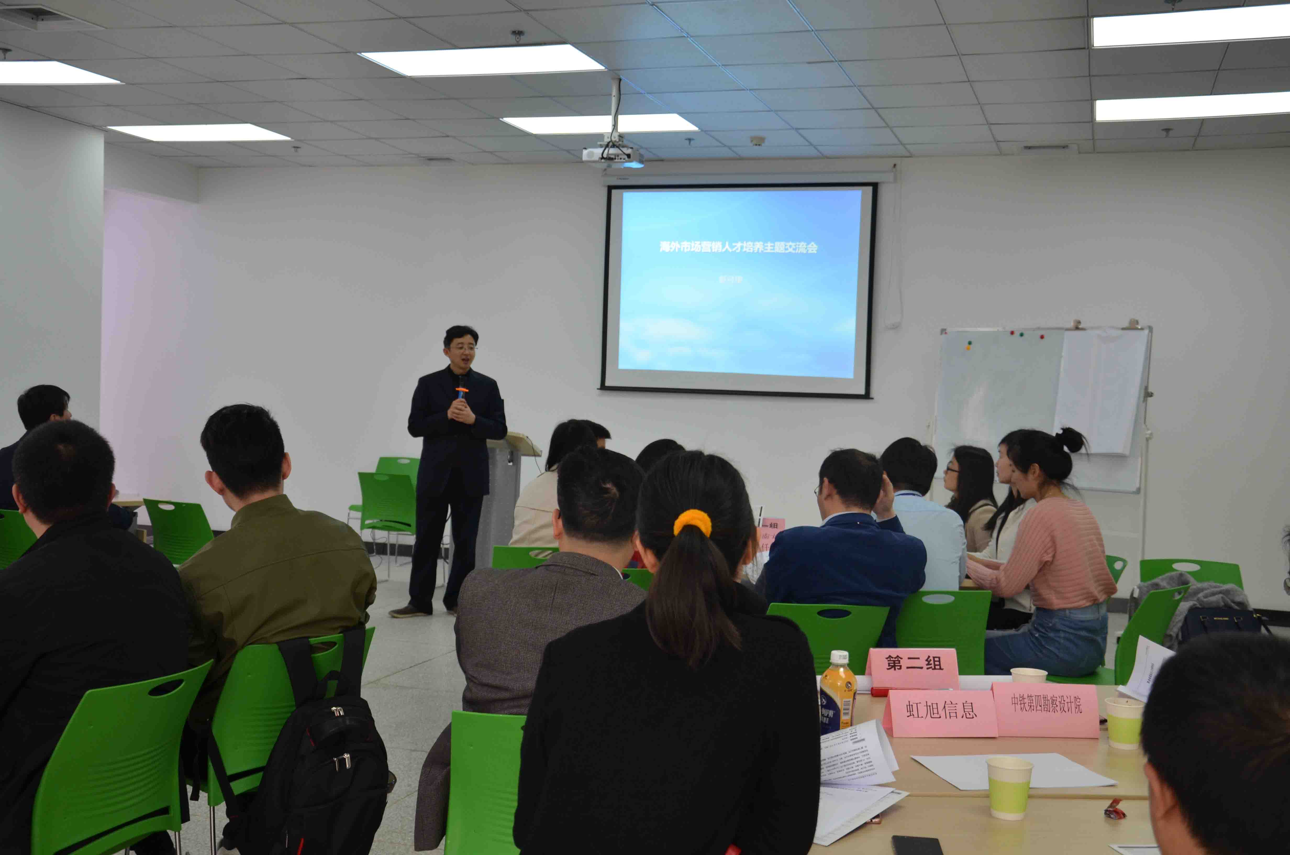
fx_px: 1395
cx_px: 645
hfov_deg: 49.6
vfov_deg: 34.1
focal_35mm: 39
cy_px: 428
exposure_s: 1/60
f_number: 4
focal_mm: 26
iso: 400
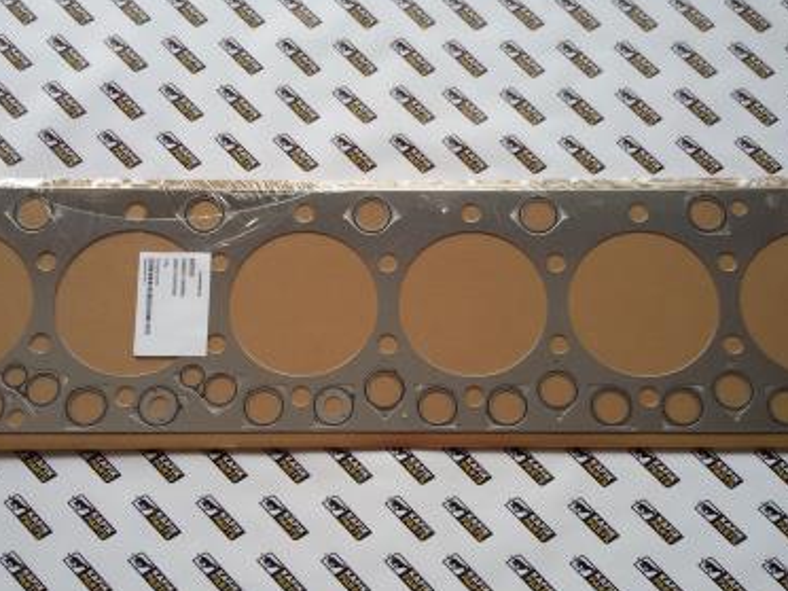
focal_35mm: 45
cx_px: 390
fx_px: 1024
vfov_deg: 32.1
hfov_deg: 42.1
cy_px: 338
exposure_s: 1/100
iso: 64
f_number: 2.4
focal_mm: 2.93
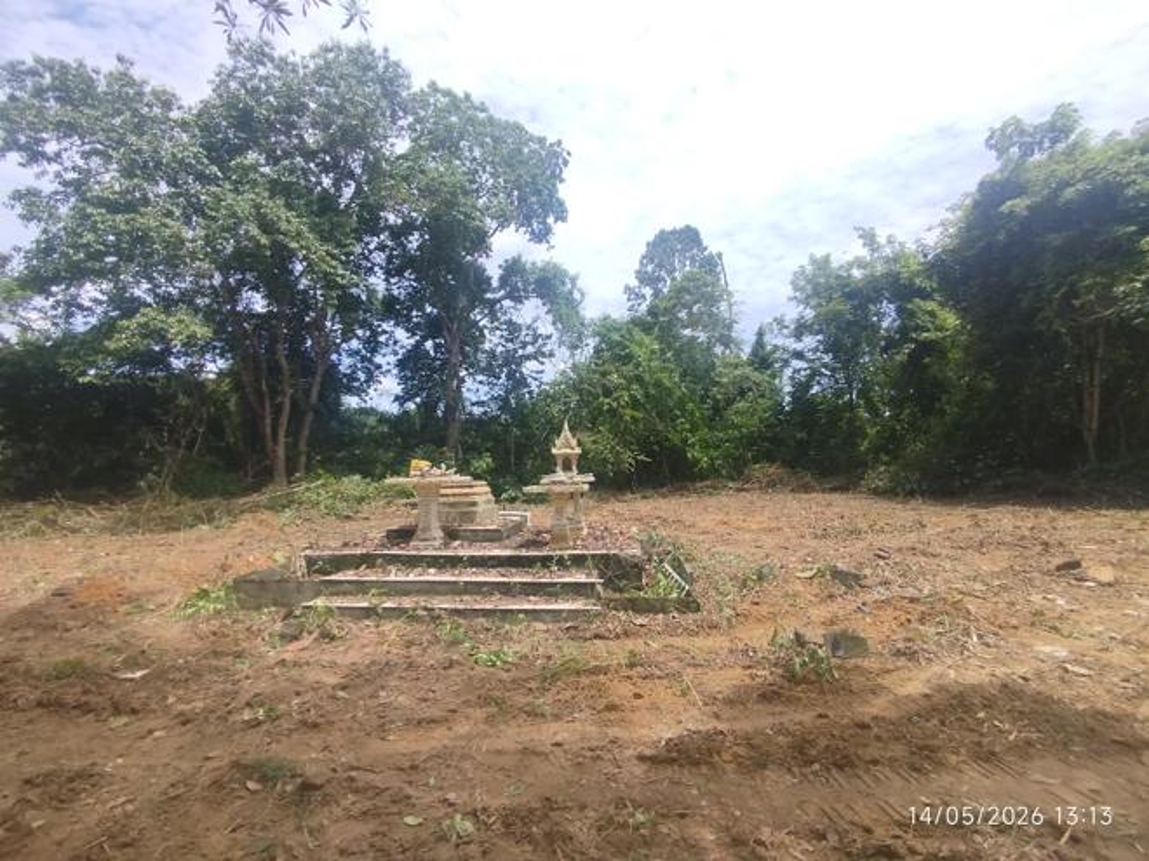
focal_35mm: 15
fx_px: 498
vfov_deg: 81.7
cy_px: 430
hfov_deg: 98.2
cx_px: 574
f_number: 2.2
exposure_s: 1/1058
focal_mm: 1.65
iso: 50
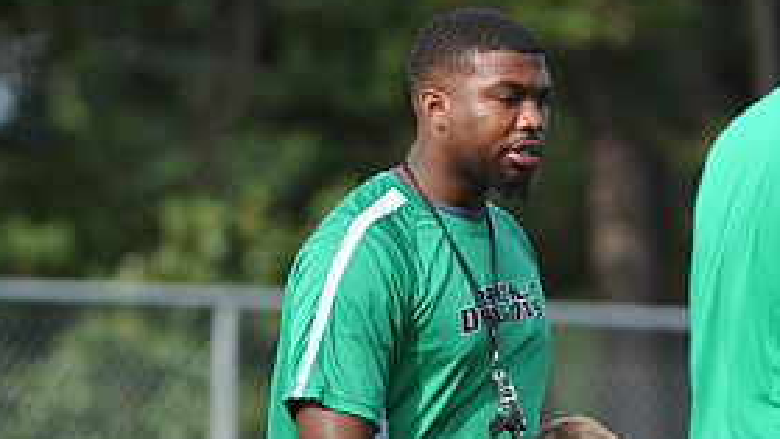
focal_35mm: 632
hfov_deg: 3.4
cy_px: 615
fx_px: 13073
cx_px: 391
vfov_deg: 1.9
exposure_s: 1/2000
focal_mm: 290
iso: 800
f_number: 5
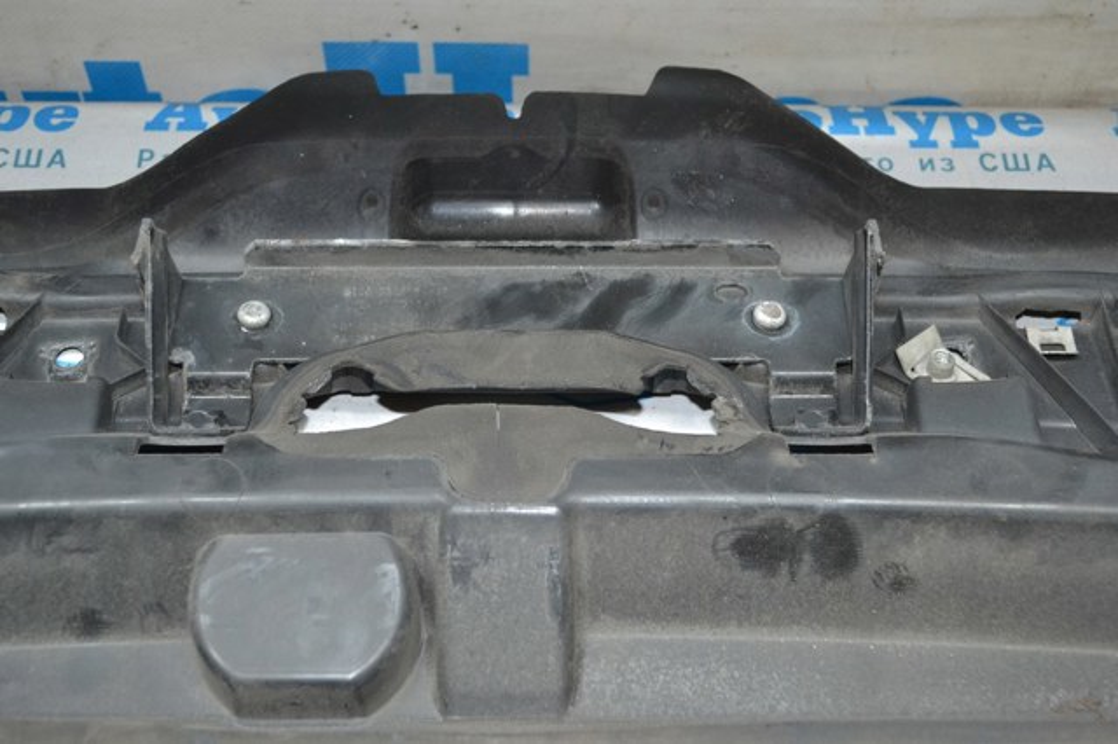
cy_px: 372
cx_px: 559
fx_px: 1583
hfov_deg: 38.9
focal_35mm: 51
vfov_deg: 26.5
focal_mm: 34
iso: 1000
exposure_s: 1/60
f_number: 5
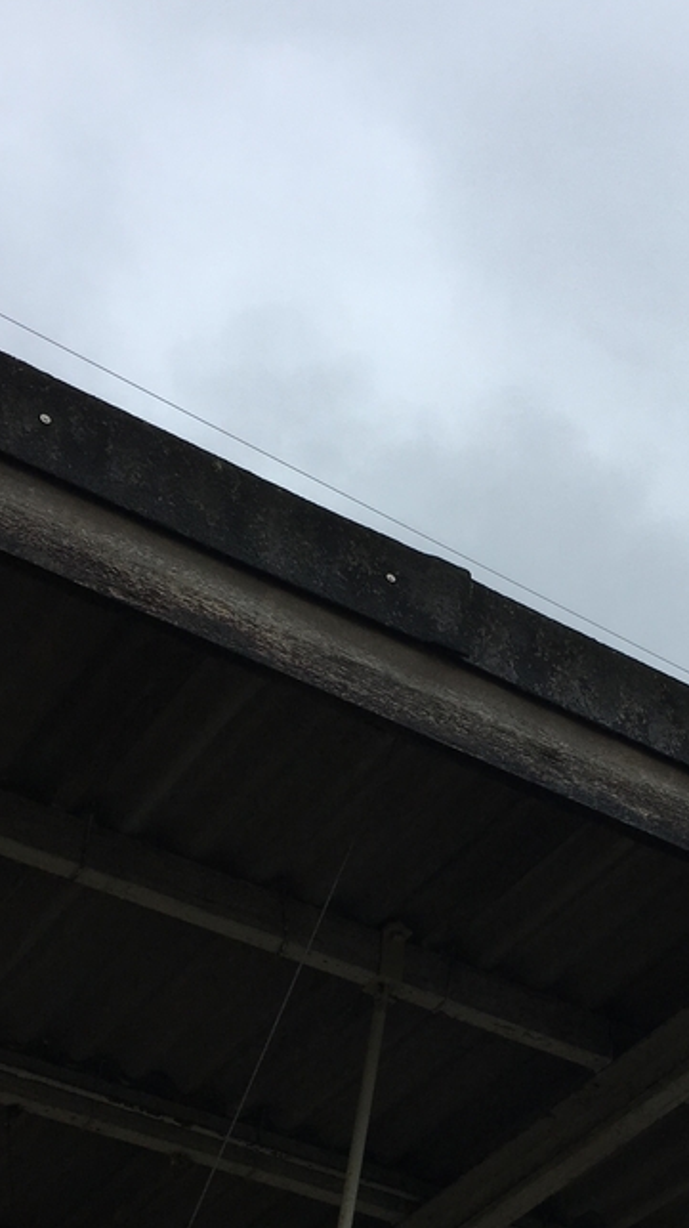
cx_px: 550
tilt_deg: +30.9
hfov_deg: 20.1
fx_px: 1919
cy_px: 831
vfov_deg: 35.1
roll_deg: -5.7
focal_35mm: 59
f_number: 2.2
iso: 25
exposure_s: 1/793
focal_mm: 4.15
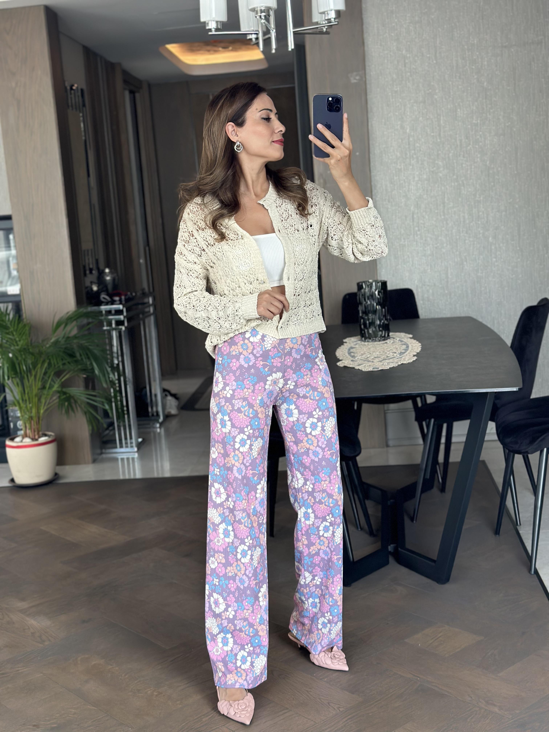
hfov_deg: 30.3
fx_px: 1015
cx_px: 274
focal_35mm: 48
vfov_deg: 39.7
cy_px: 366
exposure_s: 1/115
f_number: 1.78
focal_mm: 6.86
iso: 125
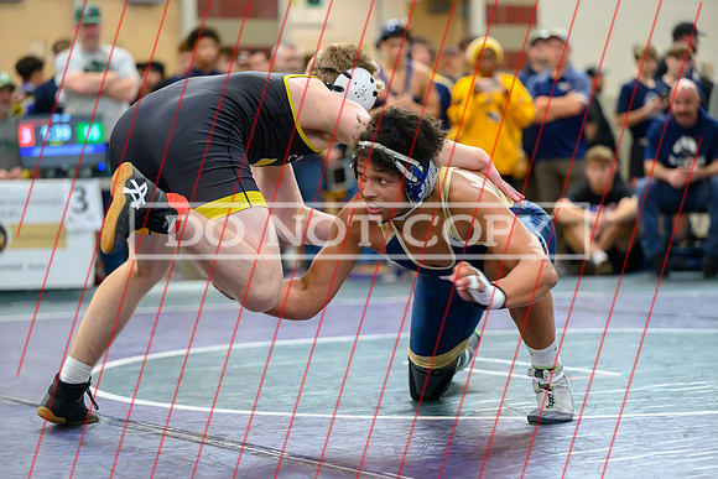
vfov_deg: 13.4
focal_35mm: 102
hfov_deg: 20.0
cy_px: 240
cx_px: 359
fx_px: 2035
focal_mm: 102
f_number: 2.8
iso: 5000
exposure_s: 1/800
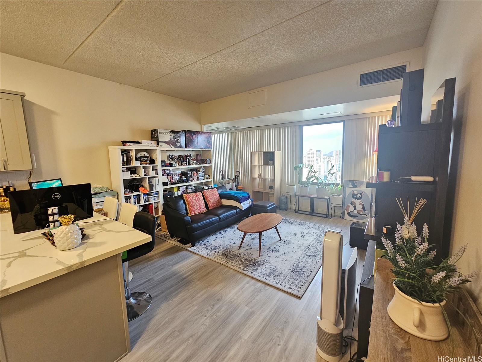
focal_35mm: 13
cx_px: 241
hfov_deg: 106.2
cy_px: 181
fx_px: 181
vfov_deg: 89.9
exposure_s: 1/30
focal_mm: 2.2
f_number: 2.2
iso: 320
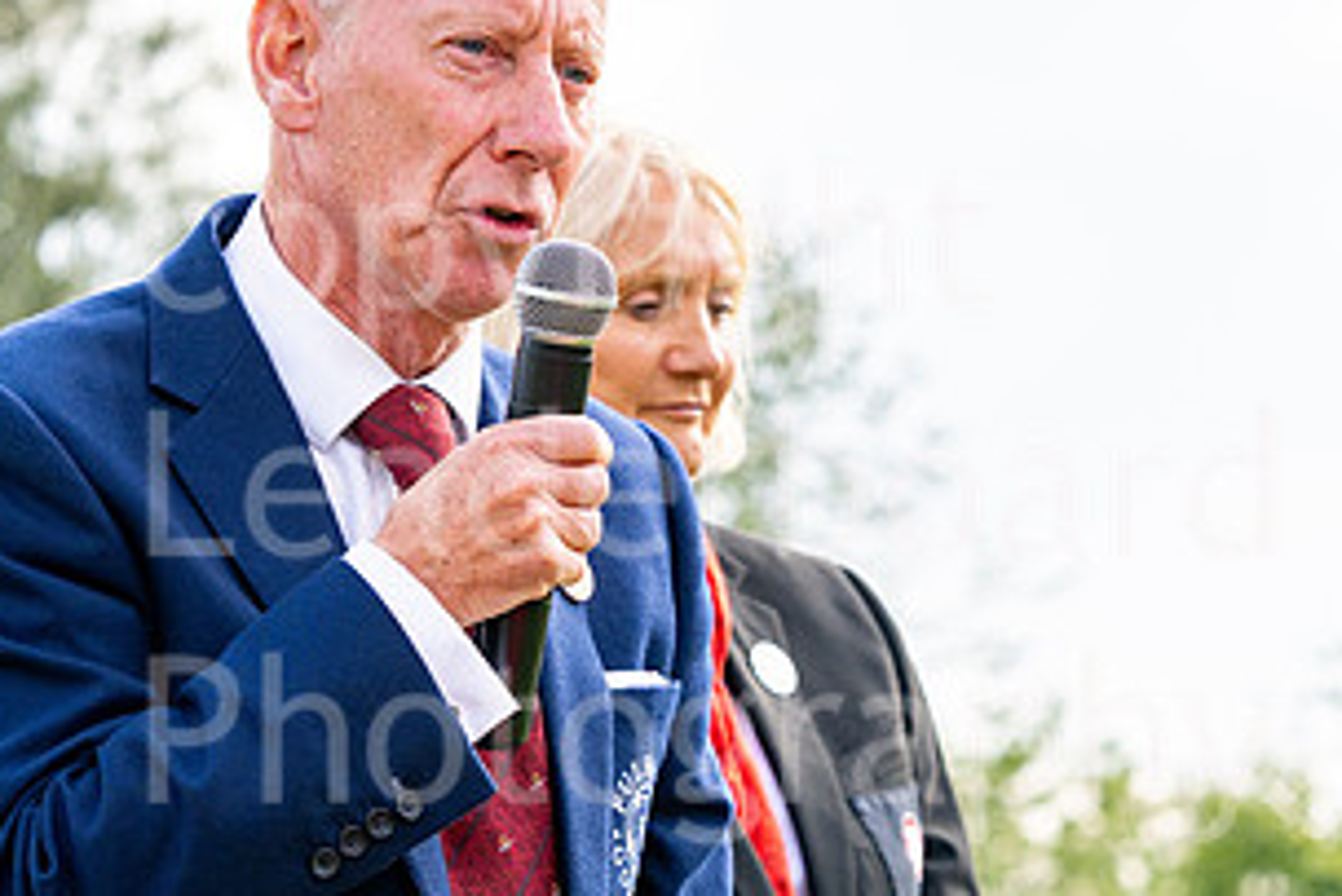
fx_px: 9025
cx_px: 720
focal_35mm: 242
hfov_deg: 8.5
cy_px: 525
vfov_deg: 5.7
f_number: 5.6
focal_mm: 85
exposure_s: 1/400
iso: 200
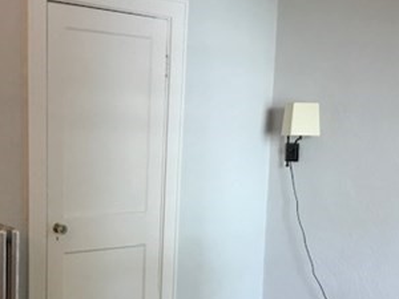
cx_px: 120
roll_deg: -1.4
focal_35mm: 56
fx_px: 645
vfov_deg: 25.6
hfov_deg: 33.9
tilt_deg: -7.6
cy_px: 245
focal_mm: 3.99
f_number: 1.8
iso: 40
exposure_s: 1/17
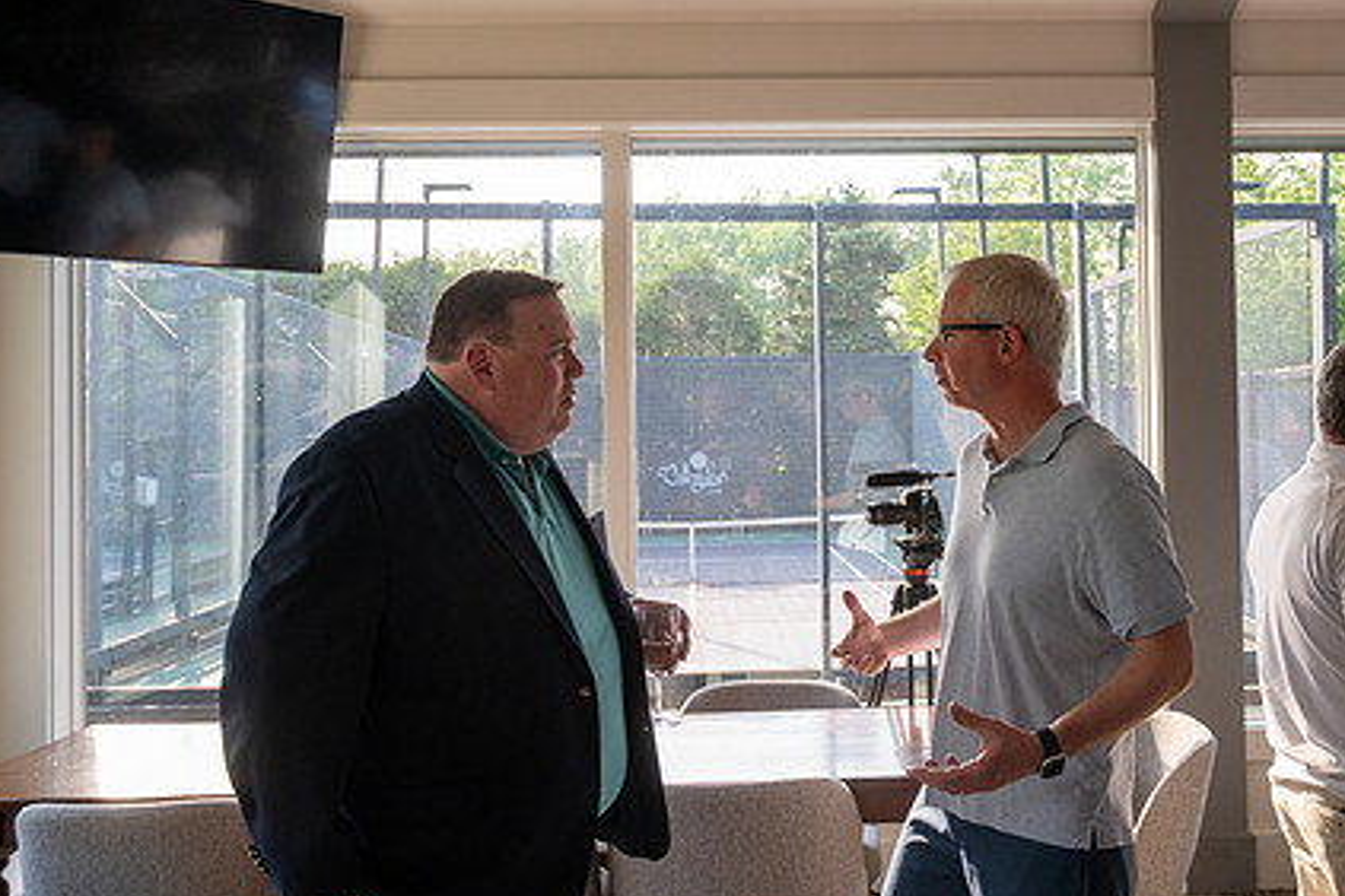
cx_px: 846
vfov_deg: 35.9
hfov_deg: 51.3
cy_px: 407
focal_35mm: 37
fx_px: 1382
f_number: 4.5
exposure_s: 1/400
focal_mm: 27
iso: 640
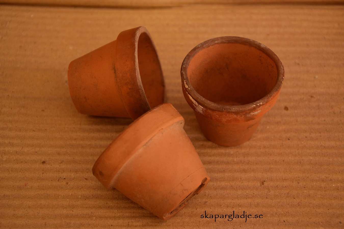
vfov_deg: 16.3
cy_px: 114
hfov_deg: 24.2
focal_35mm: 84
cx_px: 172
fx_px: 803
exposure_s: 1/10
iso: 320
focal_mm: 56
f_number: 5.6
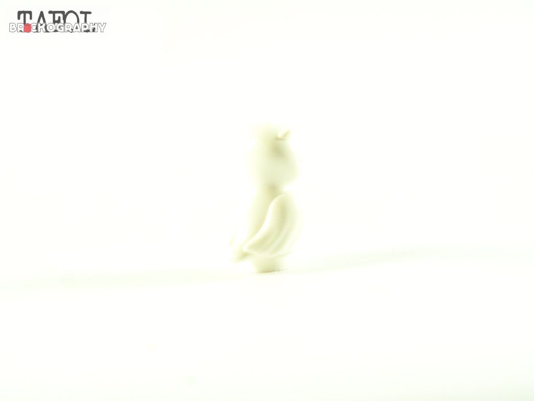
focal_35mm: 117
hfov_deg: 16.8
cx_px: 267
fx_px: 1805
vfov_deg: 12.7
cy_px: 200
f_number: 3.6
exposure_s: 1/60
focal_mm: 19.4
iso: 400
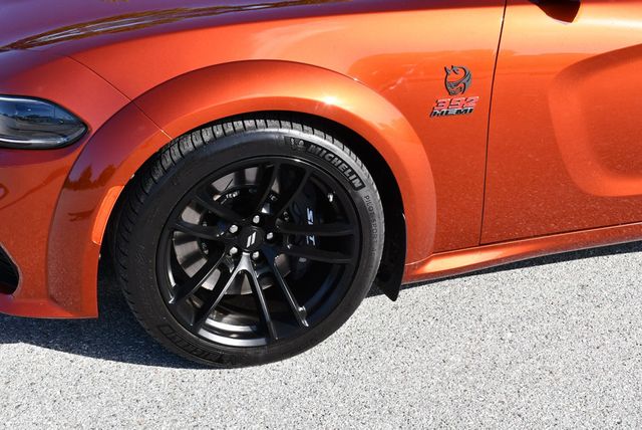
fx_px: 928
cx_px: 321
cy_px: 215
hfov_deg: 38.2
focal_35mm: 52
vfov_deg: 26.0
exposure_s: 1/250
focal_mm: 26
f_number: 8
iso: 200
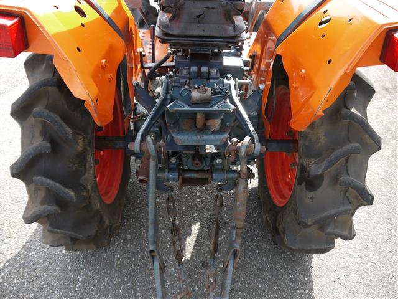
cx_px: 199
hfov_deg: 63.4
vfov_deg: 49.7
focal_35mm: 28
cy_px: 150
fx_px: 322
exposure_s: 1/200
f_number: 4.5
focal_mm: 14
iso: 100
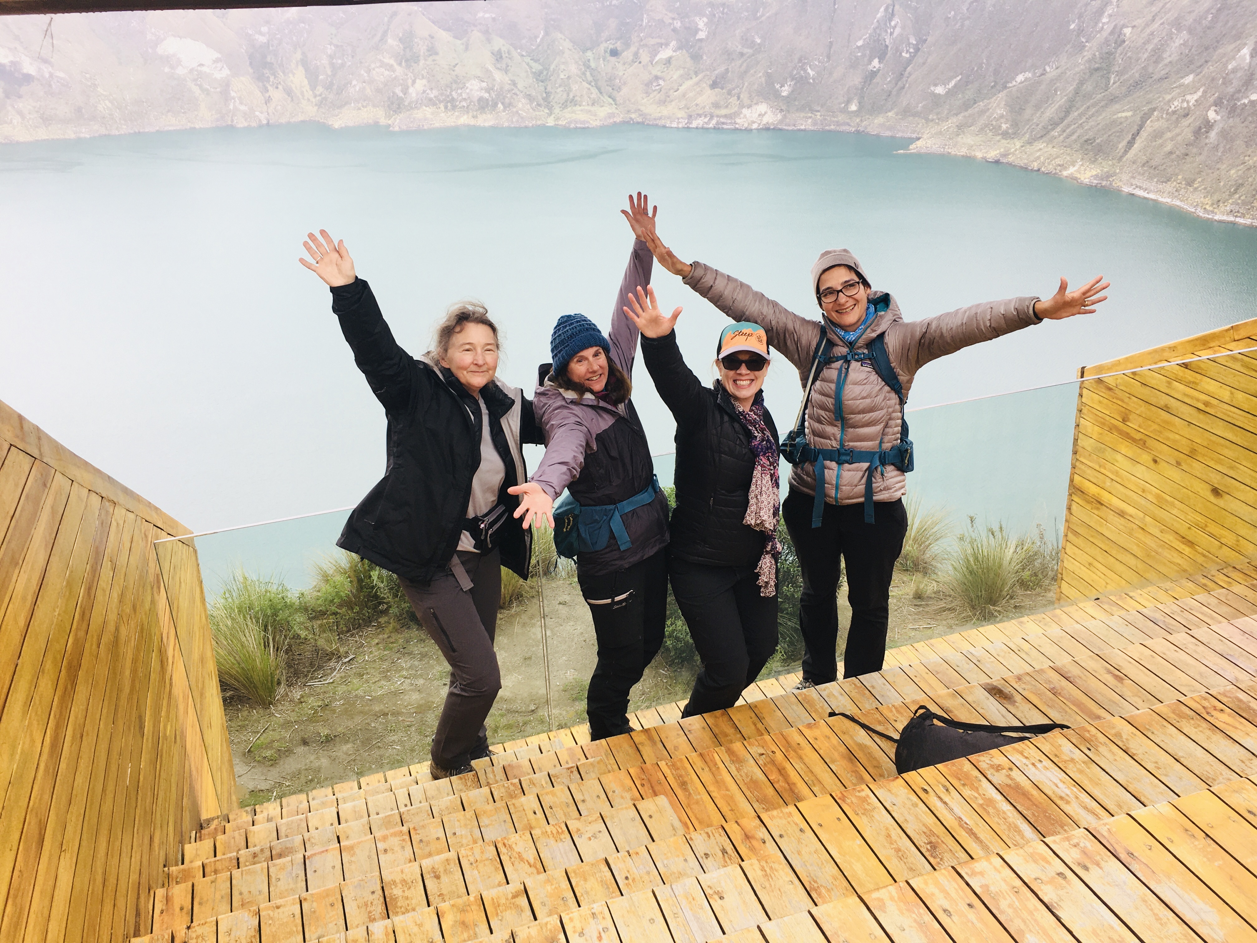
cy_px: 472
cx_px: 628
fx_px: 1053
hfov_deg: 61.7
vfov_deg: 48.2
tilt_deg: -24.2
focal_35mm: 29
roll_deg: +1.5
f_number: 2.2
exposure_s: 1/166
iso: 25
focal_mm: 4.15
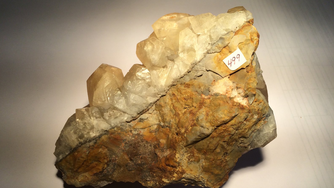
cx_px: 165
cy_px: 115
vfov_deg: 36.5
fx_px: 283
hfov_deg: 61.0
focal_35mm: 32
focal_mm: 4.15
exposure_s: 1/313
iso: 32
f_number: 2.2
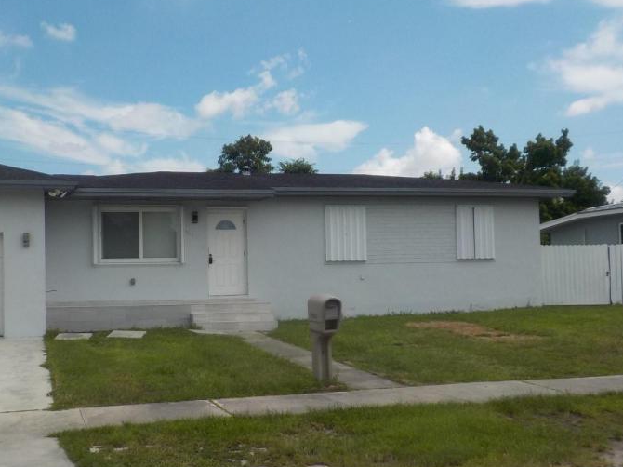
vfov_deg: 33.6
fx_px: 774
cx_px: 265
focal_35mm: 43
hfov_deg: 43.7
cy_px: 247
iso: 125
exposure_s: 1/2000
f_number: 3.3
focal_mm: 4.1
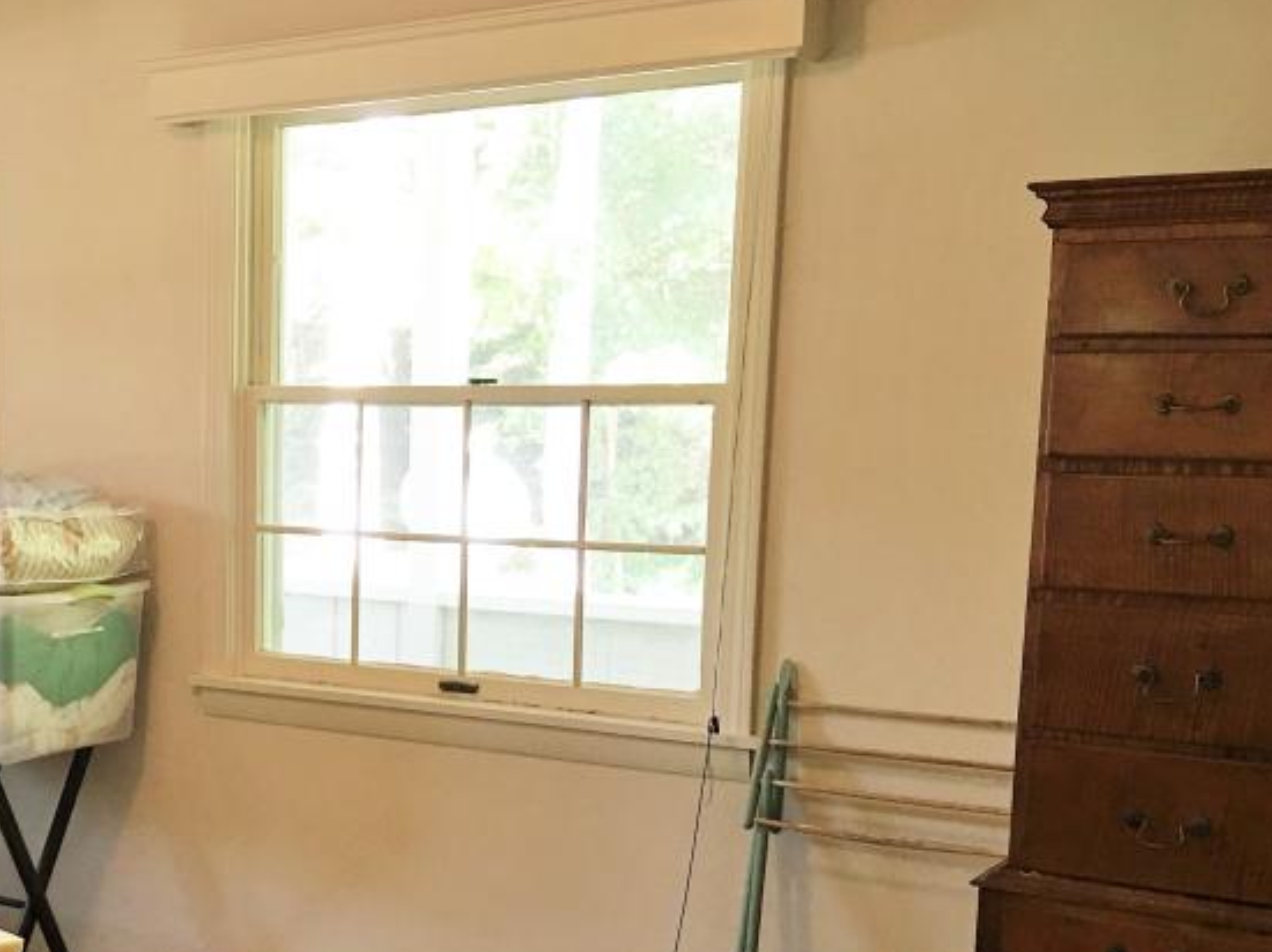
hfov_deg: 33.5
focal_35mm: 54
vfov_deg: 26.7
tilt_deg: -8.1
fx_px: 1983
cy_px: 689
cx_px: 99
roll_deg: +0.9
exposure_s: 1/15
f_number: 2.2
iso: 32
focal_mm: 4.15
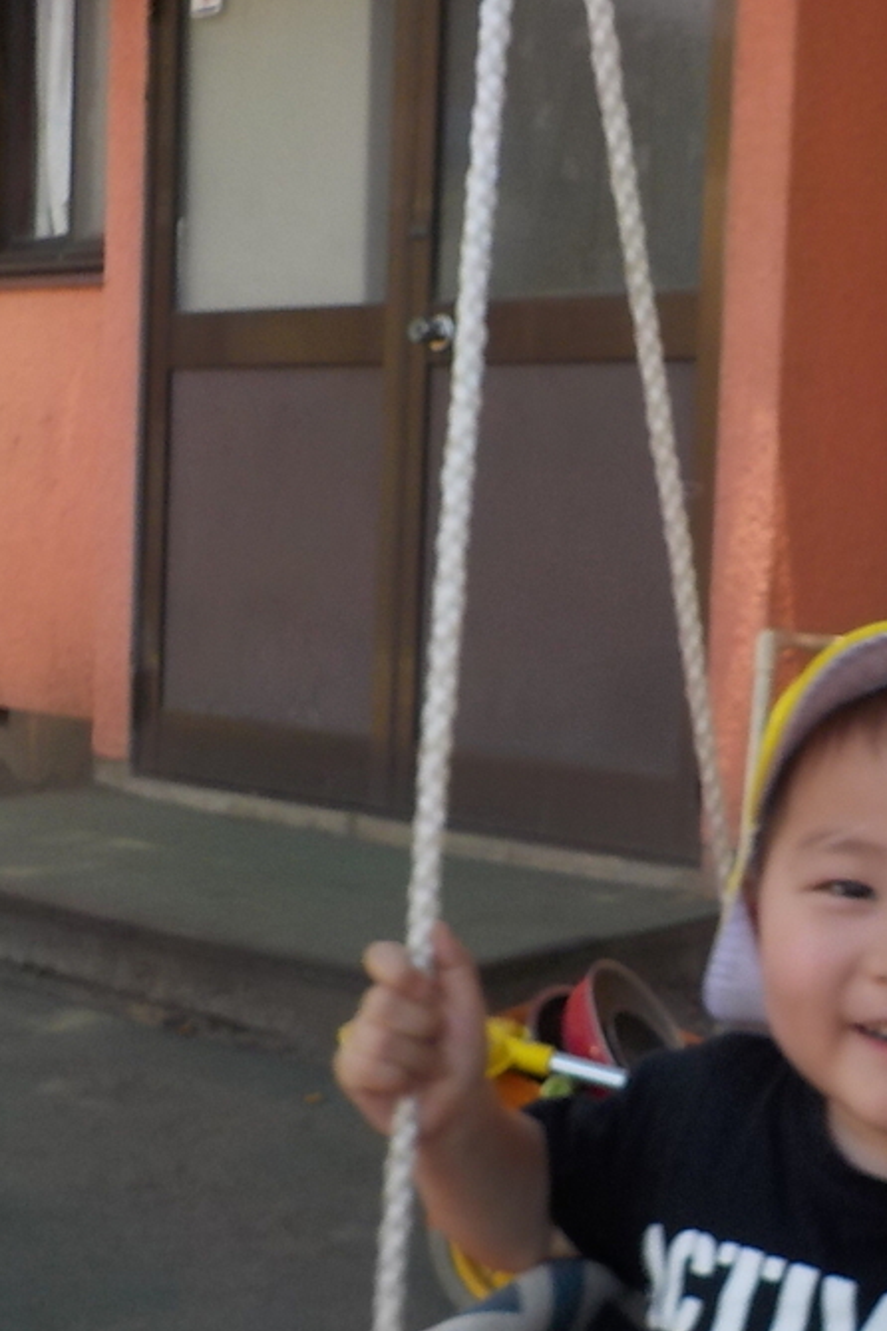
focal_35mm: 56
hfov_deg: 23.4
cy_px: 704
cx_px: 827
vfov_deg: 35.6
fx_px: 2070
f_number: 3.3
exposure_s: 1/200
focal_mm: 4.1
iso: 125
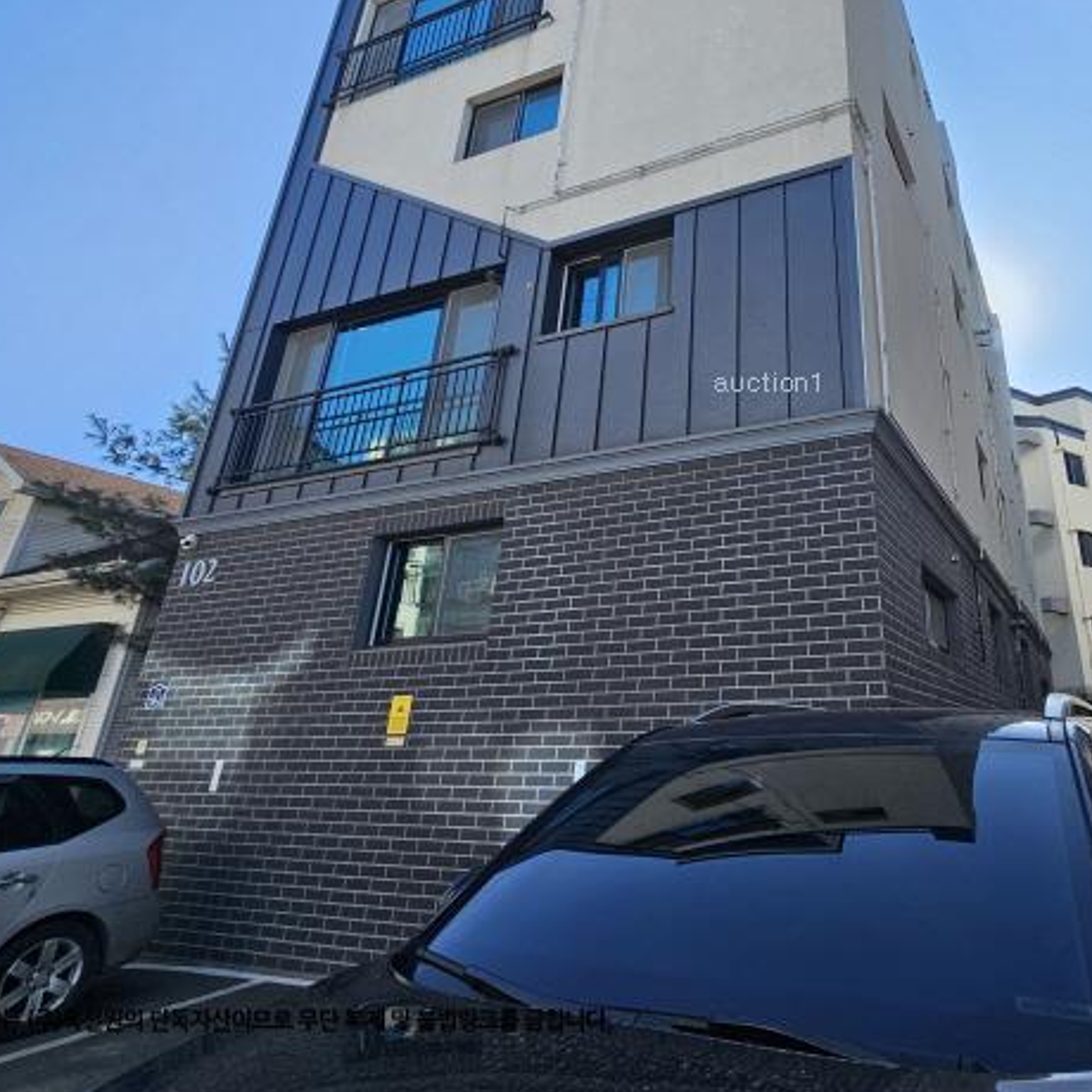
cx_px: 767
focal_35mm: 20
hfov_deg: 71.5
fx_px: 714
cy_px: 399
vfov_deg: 73.4
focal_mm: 2.2
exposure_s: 1/970
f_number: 2.2
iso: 50
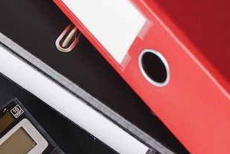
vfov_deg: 7.1
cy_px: 187
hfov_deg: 10.3
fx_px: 1221
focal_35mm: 191
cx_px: -144
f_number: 5.6
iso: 100
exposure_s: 1/160
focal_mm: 50
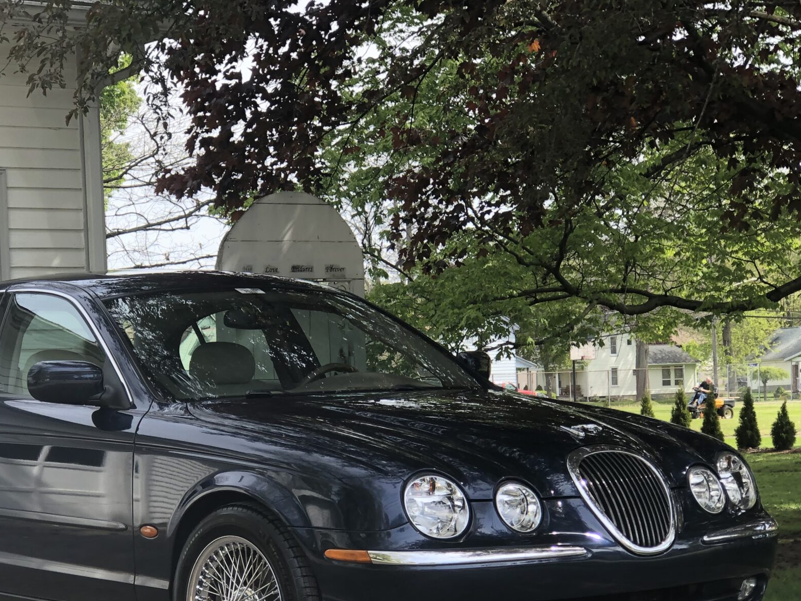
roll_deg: +2.6
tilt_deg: -3.5
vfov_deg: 15.8
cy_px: 474
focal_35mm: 93
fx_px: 2152
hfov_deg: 21.0
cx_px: 296
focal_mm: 6.6
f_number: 2.8
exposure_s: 1/121
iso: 20
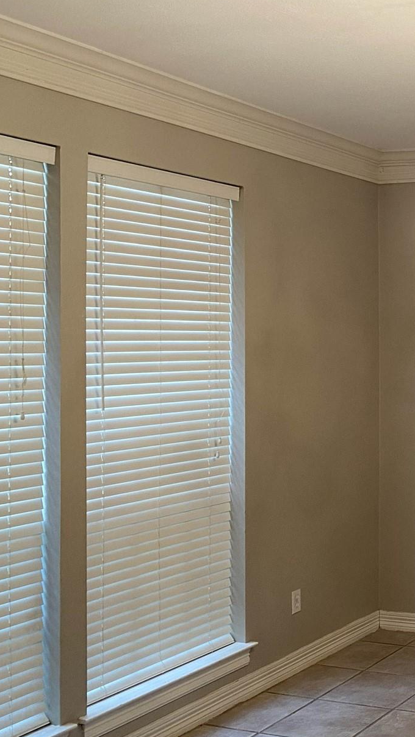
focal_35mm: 48
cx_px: 580
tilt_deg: +0.0
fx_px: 939
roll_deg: -0.3
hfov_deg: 21.7
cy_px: 354
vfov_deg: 42.9
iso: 80
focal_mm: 4.25
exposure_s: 1/60
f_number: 1.8
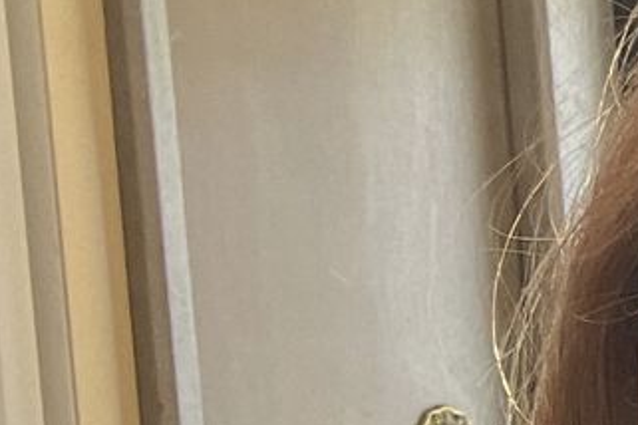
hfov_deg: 10.4
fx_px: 2534
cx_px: 1904
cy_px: 1009
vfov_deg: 8.7
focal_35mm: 143
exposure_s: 1/145
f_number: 2.2
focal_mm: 2.71
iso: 25
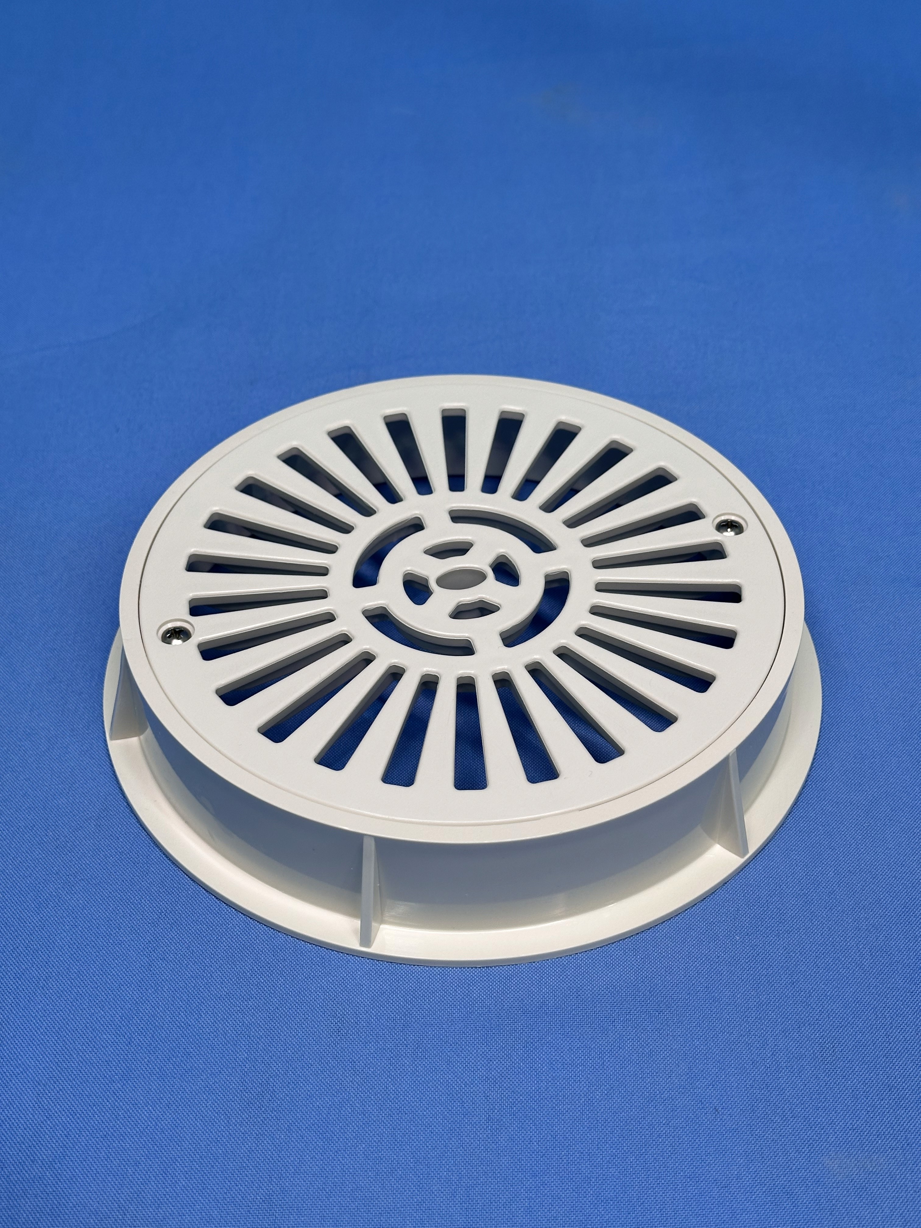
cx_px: 460
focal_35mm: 48
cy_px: 614
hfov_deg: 30.3
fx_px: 1703
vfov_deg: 39.7
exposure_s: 1/243
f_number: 1.78
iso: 50
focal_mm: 6.86
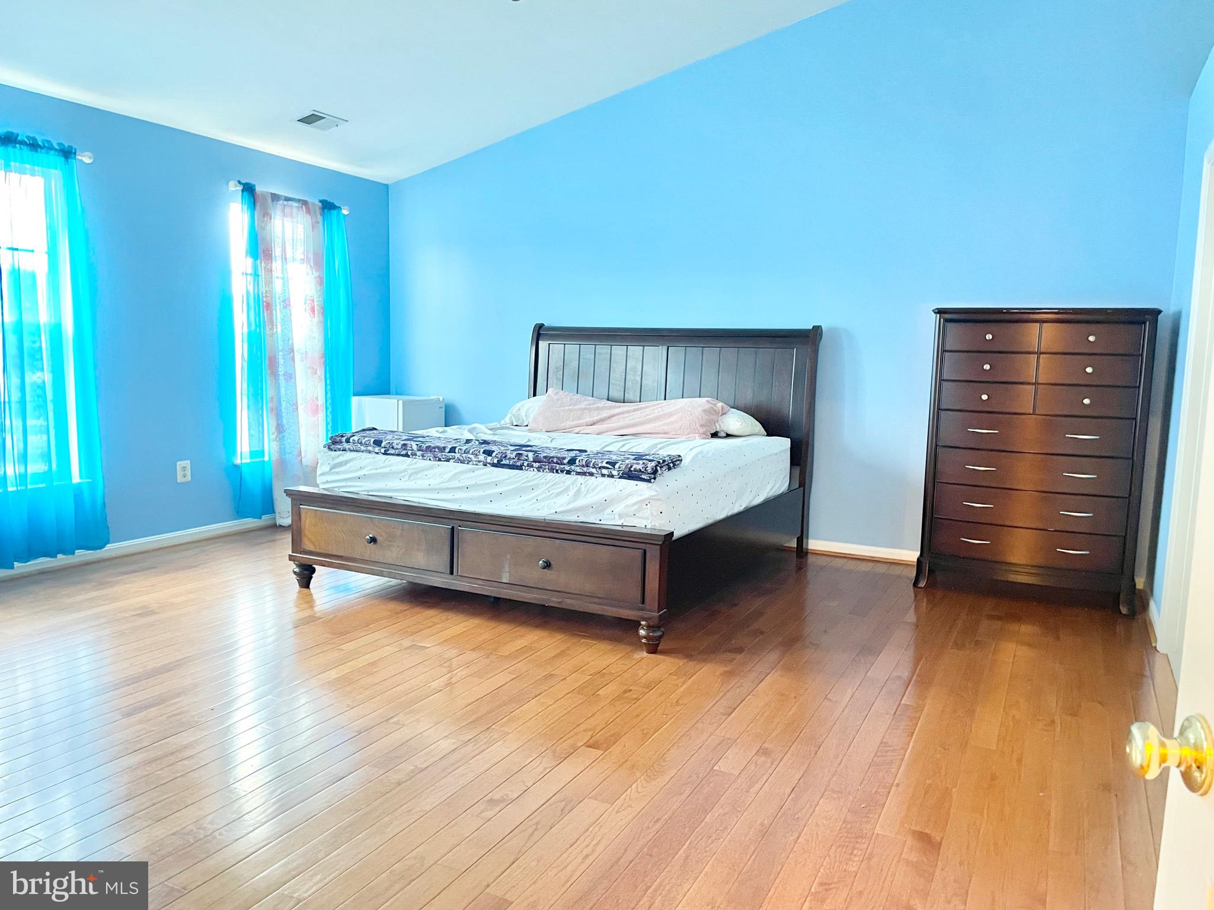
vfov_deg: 53.1
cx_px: 607
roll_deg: -1.4
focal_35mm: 26
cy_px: 455
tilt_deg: -6.5
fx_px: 912
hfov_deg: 67.3
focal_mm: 4.2
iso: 1000
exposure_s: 1/30
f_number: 1.6
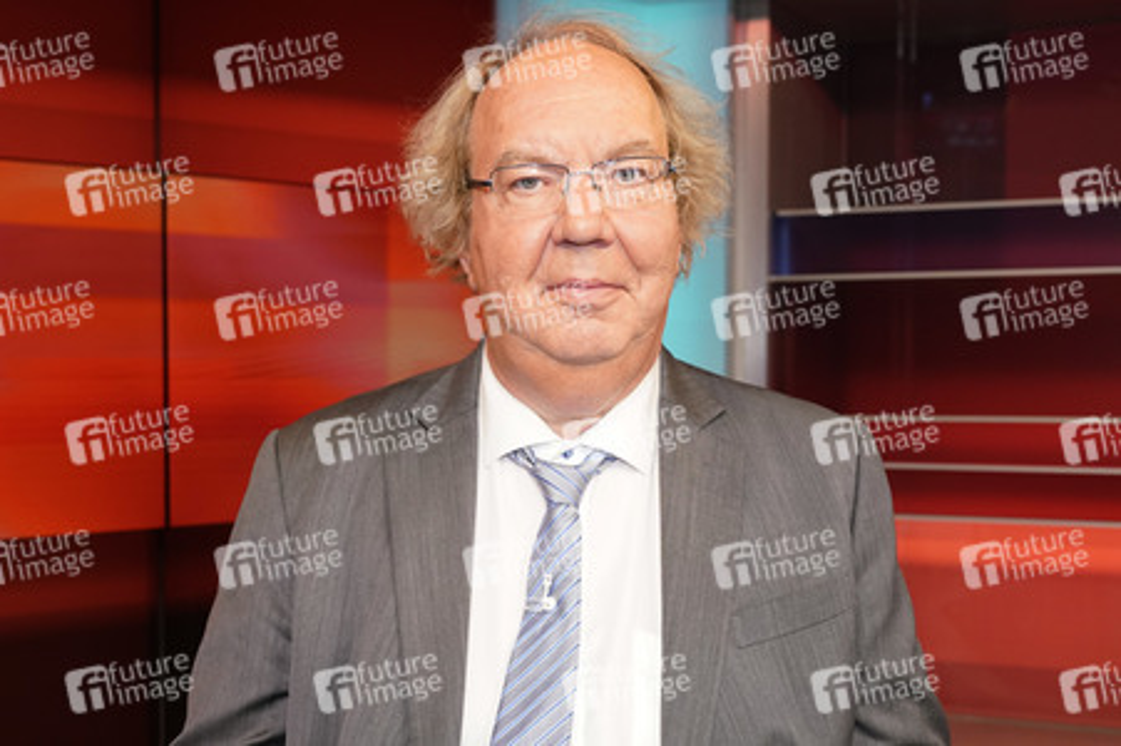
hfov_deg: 55.8
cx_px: 560
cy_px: 373
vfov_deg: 38.8
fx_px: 1058
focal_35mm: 34
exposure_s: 1/125
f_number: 5
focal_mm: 34
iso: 2000
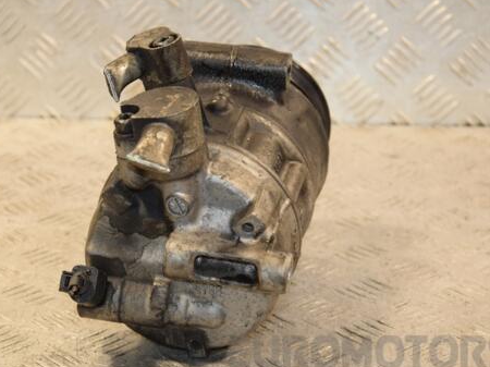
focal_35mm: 100
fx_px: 1415
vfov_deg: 14.8
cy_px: 207
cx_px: 208
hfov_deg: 19.6
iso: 800
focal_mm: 52
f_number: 5.6
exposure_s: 1/200
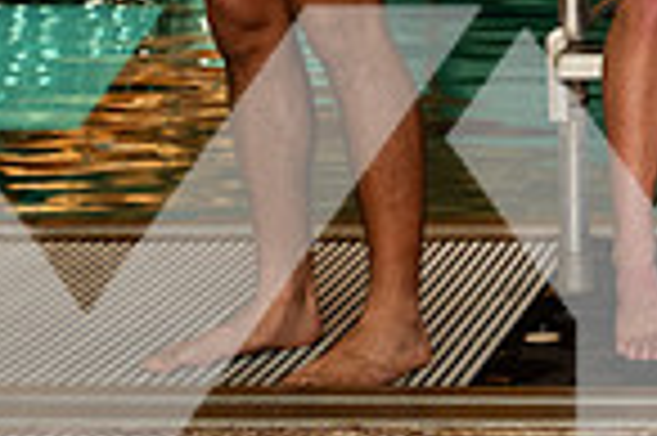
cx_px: 855
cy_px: -299
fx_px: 2534
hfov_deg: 14.2
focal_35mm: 139
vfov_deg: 9.5
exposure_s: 1/200
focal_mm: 35
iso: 800
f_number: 5
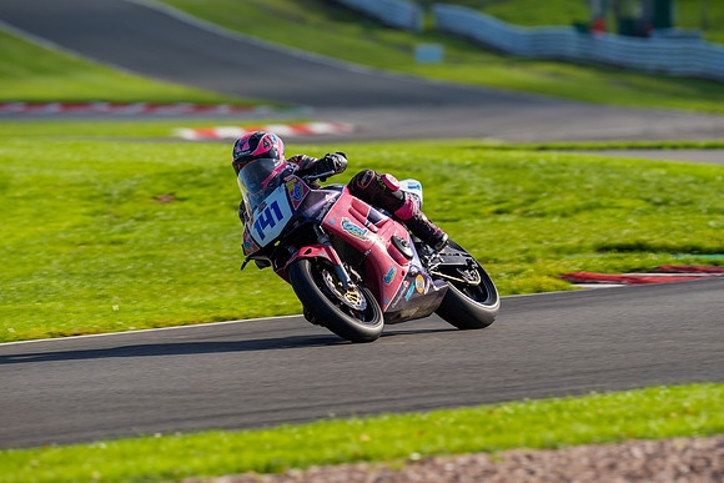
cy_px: 223
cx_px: 390
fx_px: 8658
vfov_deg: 3.2
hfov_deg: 4.8
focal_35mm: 430
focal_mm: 400
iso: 125
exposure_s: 1/400
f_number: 5.6
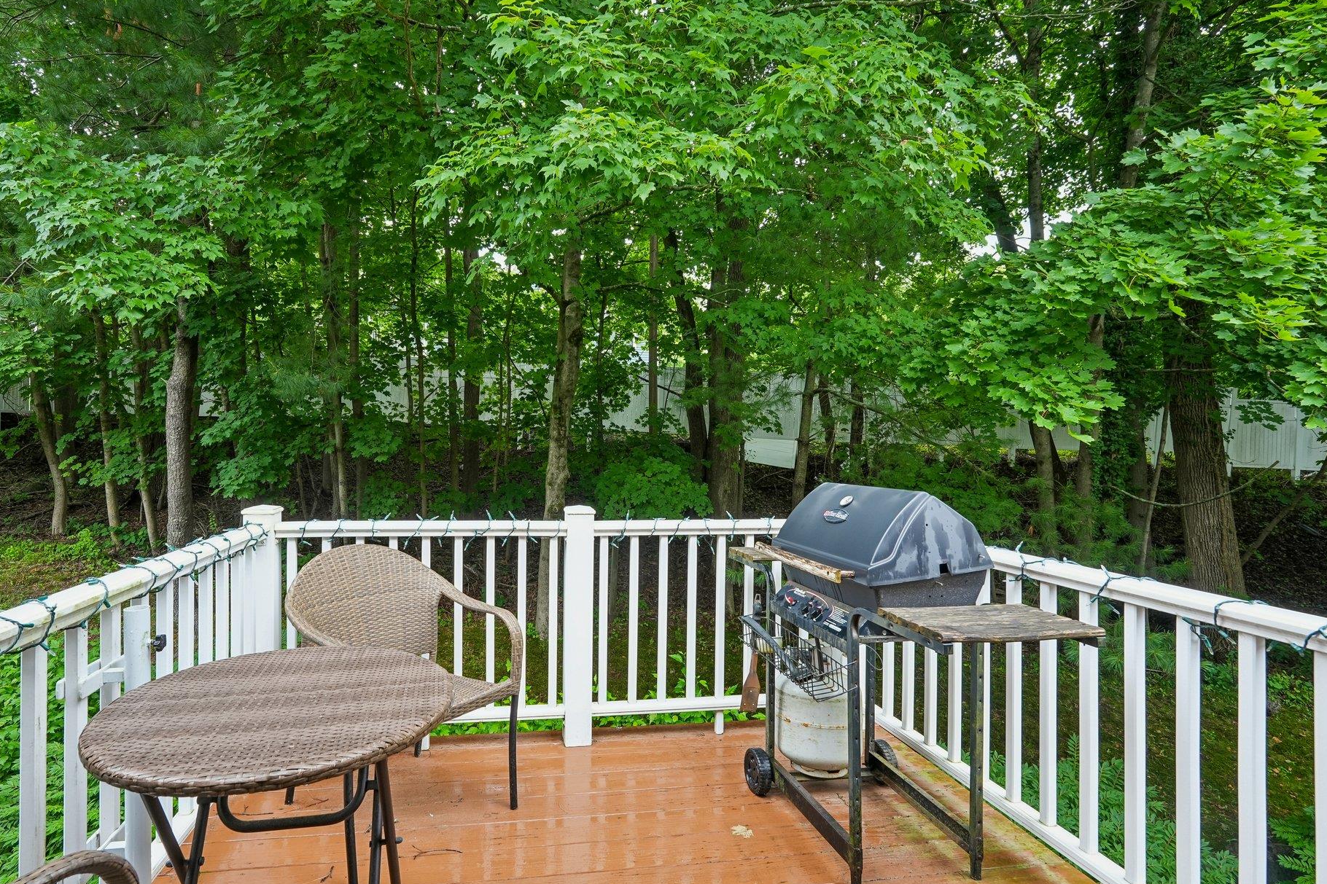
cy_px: 444
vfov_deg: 67.4
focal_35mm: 18
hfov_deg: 89.7
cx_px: 594
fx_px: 663
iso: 400
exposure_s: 1/13
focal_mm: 16
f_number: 9
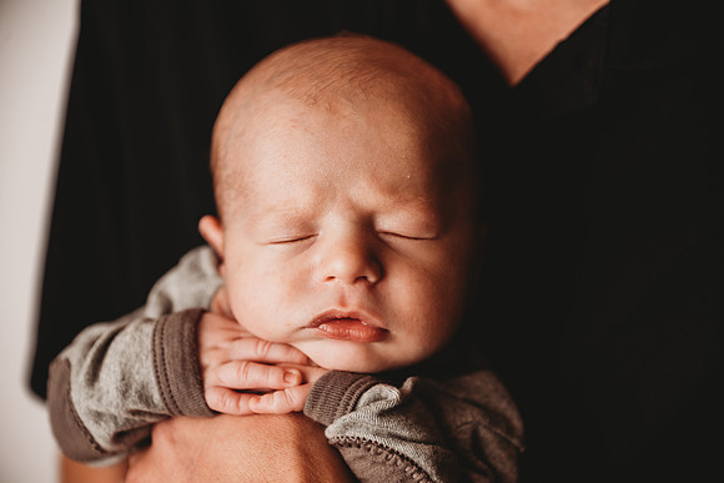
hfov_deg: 26.0
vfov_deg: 17.5
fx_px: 1569
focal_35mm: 78
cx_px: 362
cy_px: 242
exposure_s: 1/160
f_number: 4
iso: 100
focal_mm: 78
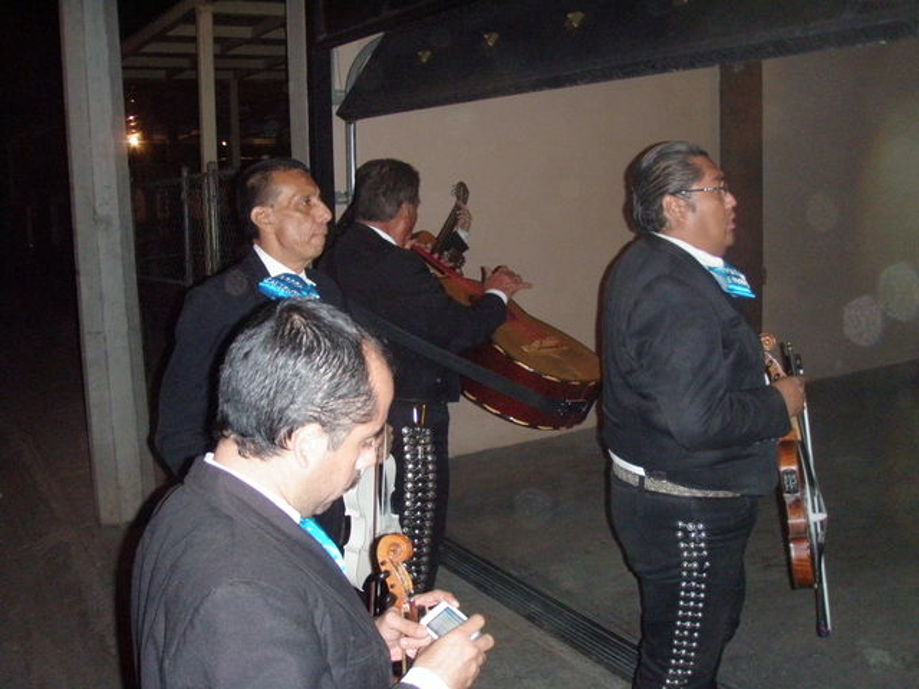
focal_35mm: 38
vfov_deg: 37.7
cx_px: 460
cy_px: 344
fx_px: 1009
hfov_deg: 49.0
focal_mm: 6.7
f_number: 3.5
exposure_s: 1/30
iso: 500
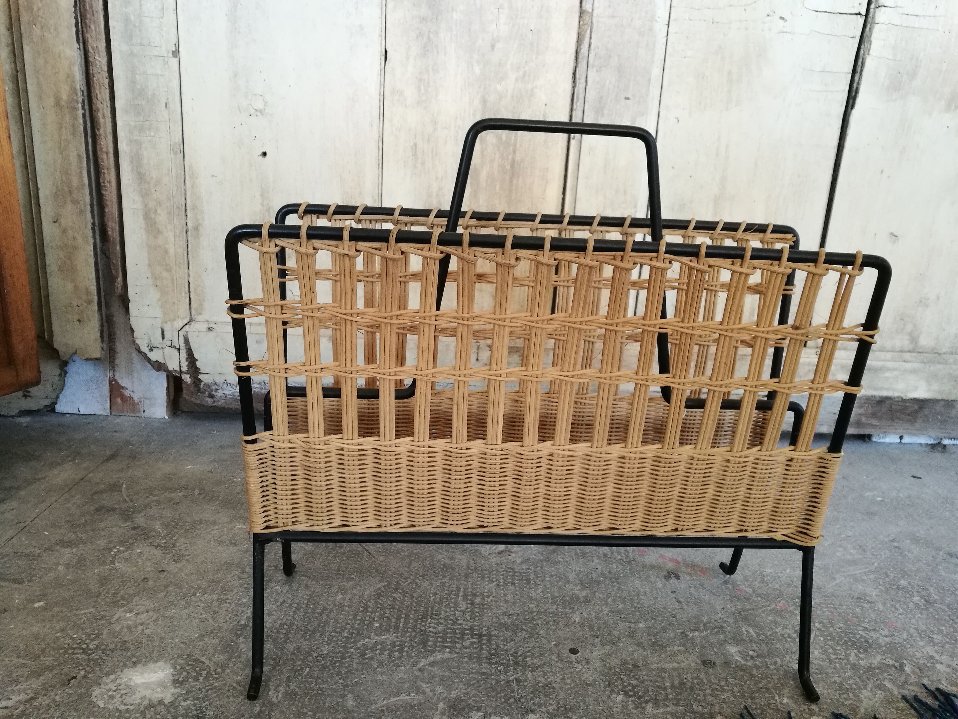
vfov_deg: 51.4
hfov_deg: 65.3
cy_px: 360
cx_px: 479
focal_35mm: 27
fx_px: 747
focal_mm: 4.5
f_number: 2.2
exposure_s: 1/30
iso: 320
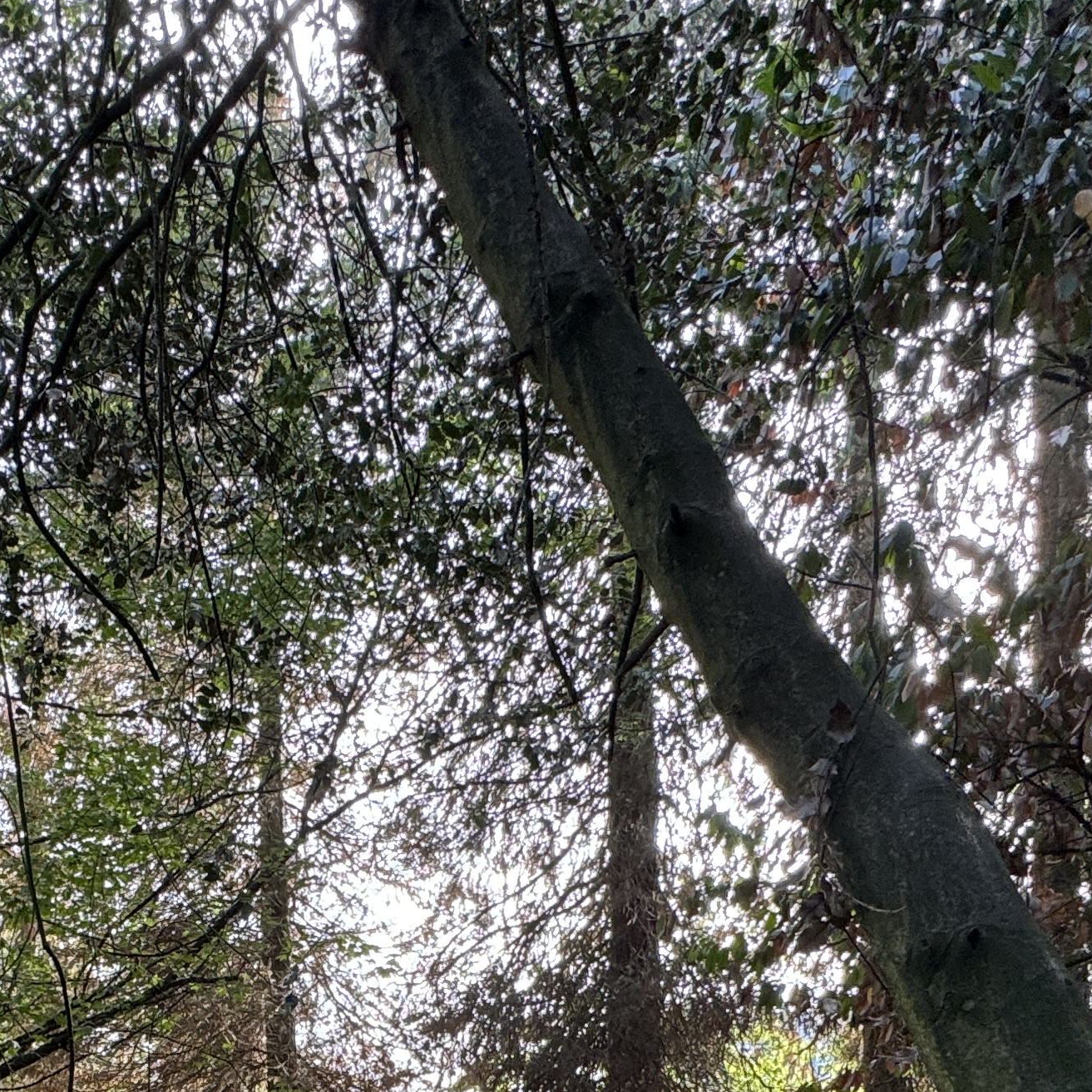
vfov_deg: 36.1
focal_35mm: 38
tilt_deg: +1.9
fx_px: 1356
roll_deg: +0.5
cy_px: 1248
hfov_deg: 41.7
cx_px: 195
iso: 100
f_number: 2.2
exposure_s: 1/99
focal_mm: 2.22
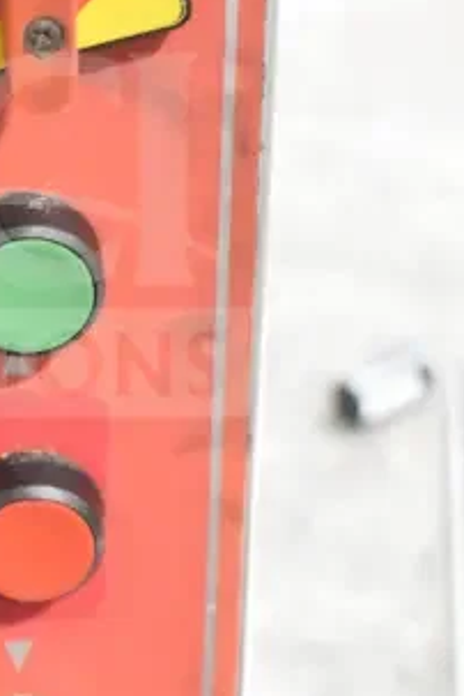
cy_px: 235
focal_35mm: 132
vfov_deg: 15.6
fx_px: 2542
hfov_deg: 10.3
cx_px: -11
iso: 6400
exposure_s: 1/100
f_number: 5
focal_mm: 29
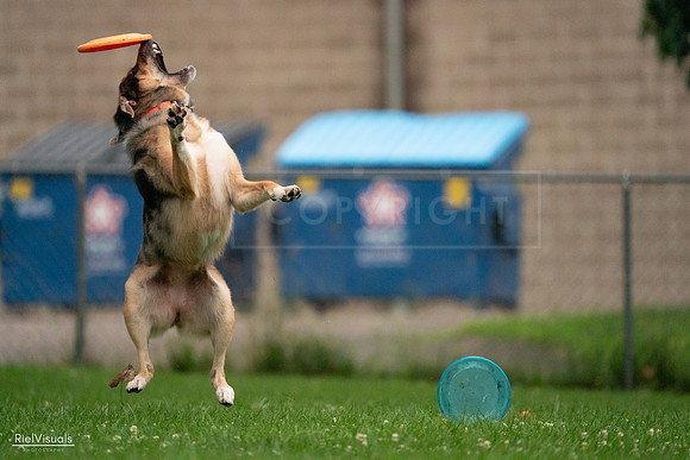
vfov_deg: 2.3
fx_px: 11502
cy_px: 230
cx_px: 345
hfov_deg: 3.4
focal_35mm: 600
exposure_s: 1/1600
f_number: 6.3
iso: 6400
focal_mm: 600
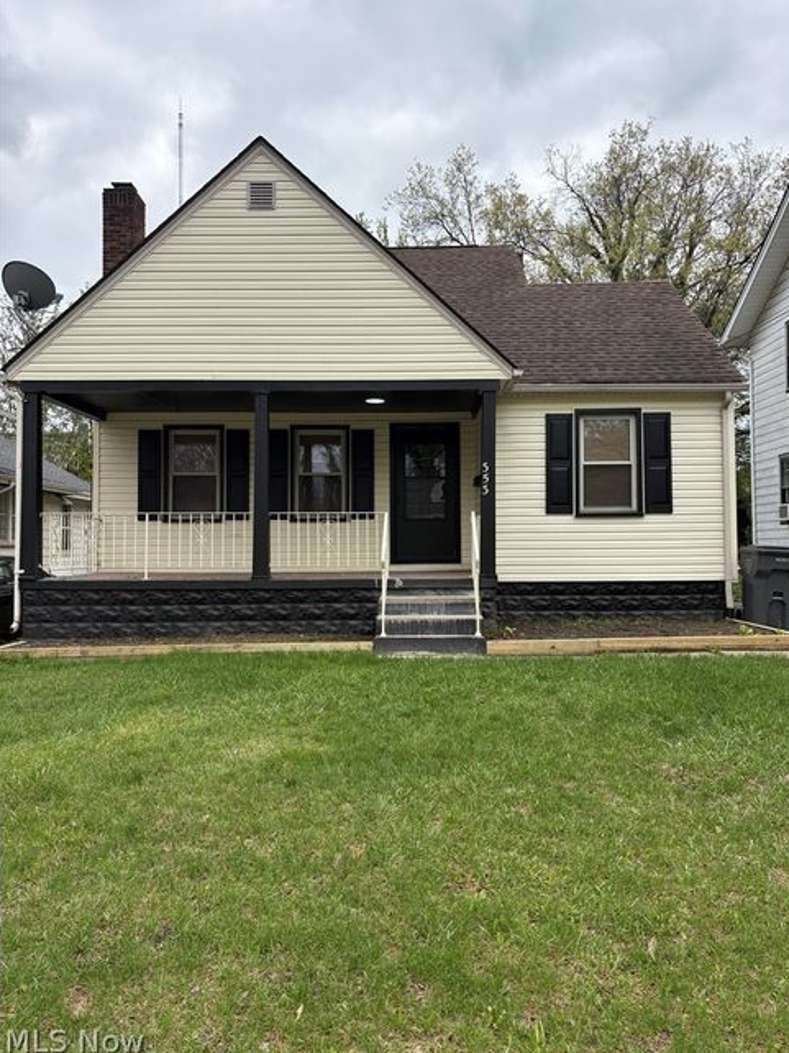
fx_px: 821
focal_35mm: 27
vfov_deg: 65.3
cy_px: 519
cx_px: 407
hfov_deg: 51.3
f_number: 1.6
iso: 50
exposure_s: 1/2639
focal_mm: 5.96
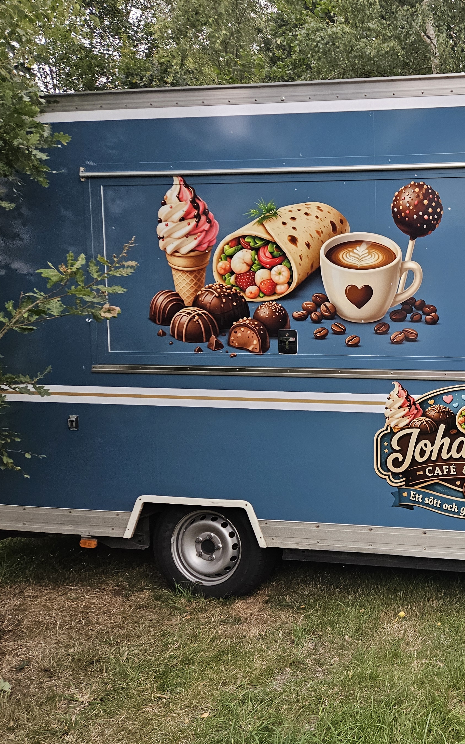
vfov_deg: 54.0
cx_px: 524
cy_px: 381
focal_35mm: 36
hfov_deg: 31.1
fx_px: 730
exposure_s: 1/359
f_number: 1.8
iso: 400
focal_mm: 5.4
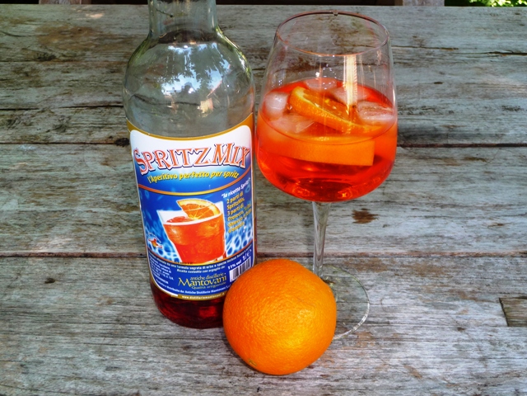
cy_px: 198
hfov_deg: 42.1
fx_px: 685
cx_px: 264
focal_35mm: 45
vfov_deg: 32.2
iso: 100
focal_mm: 7.6
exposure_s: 1/30
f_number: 4.1
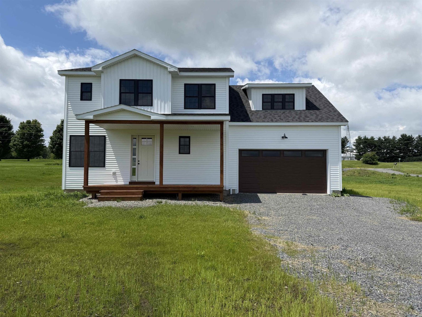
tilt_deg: +3.3
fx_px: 293
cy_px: 158
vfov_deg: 56.8
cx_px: 211
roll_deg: +0.6
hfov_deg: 71.6
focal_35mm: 24
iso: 80
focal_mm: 6.76
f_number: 1.78
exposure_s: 1/6711
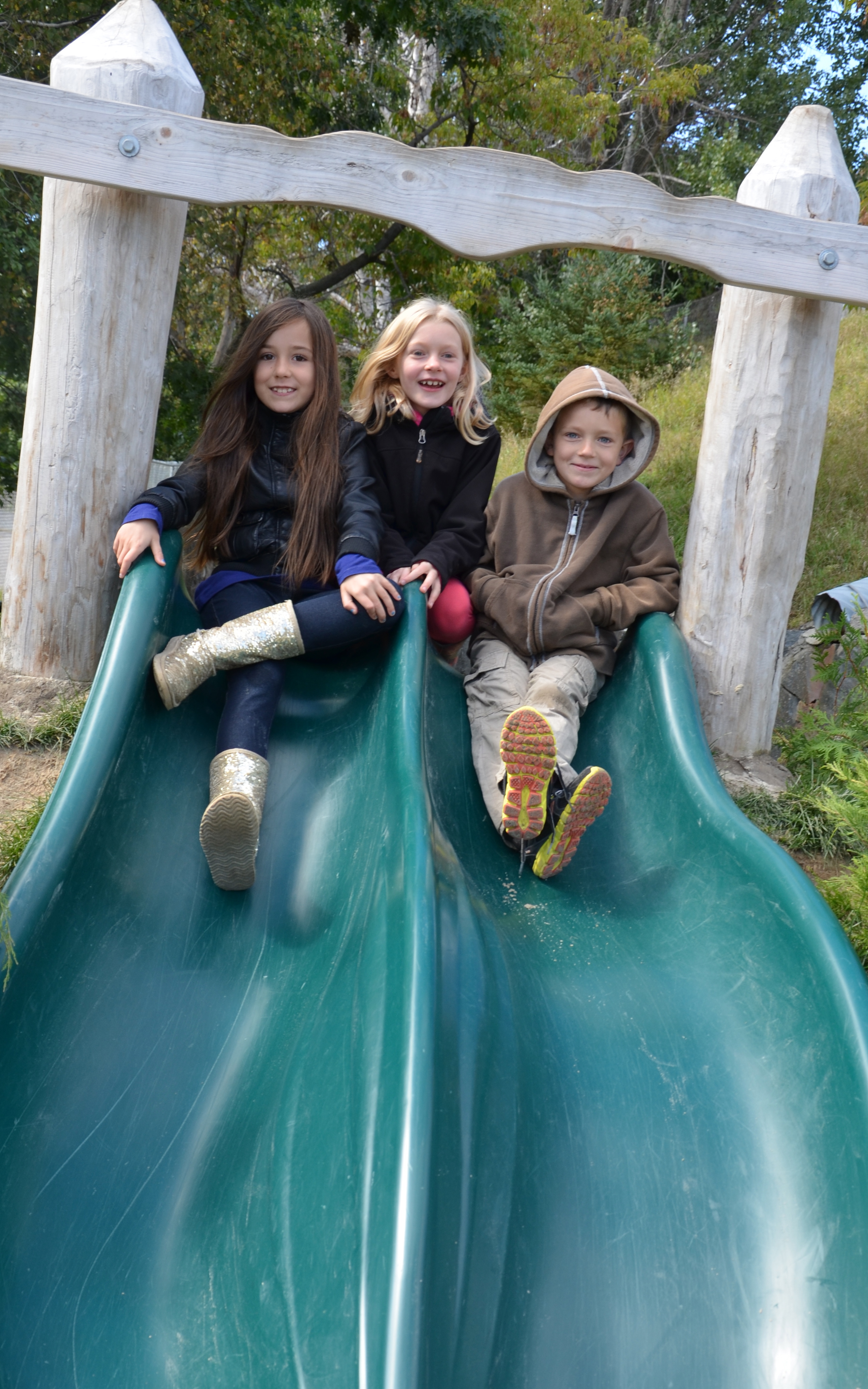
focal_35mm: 51
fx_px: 1930
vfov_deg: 39.5
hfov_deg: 25.3
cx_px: 419
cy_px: 763
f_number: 6.3
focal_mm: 28
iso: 200
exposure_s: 1/160
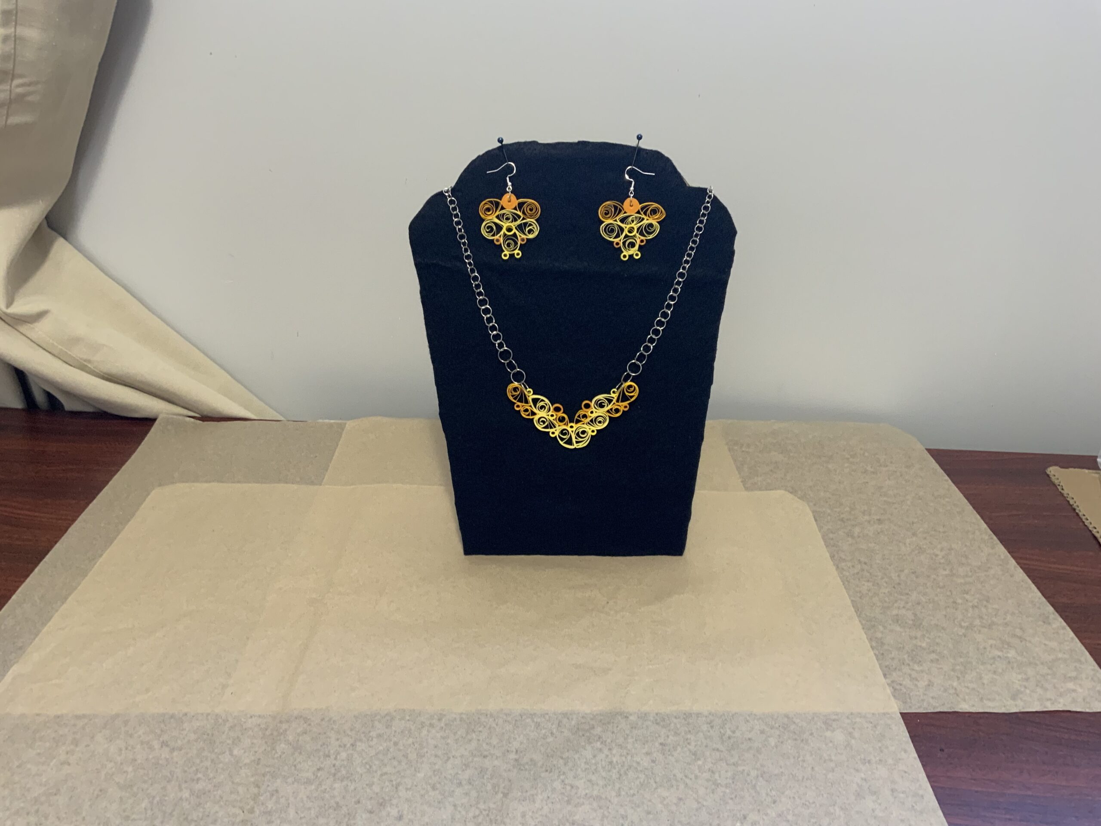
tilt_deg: -24.1
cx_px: 550
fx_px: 922
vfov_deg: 48.2
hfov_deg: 61.7
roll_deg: -1.3
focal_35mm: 29
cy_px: 413
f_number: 1.8
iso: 125
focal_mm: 3
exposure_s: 1/60
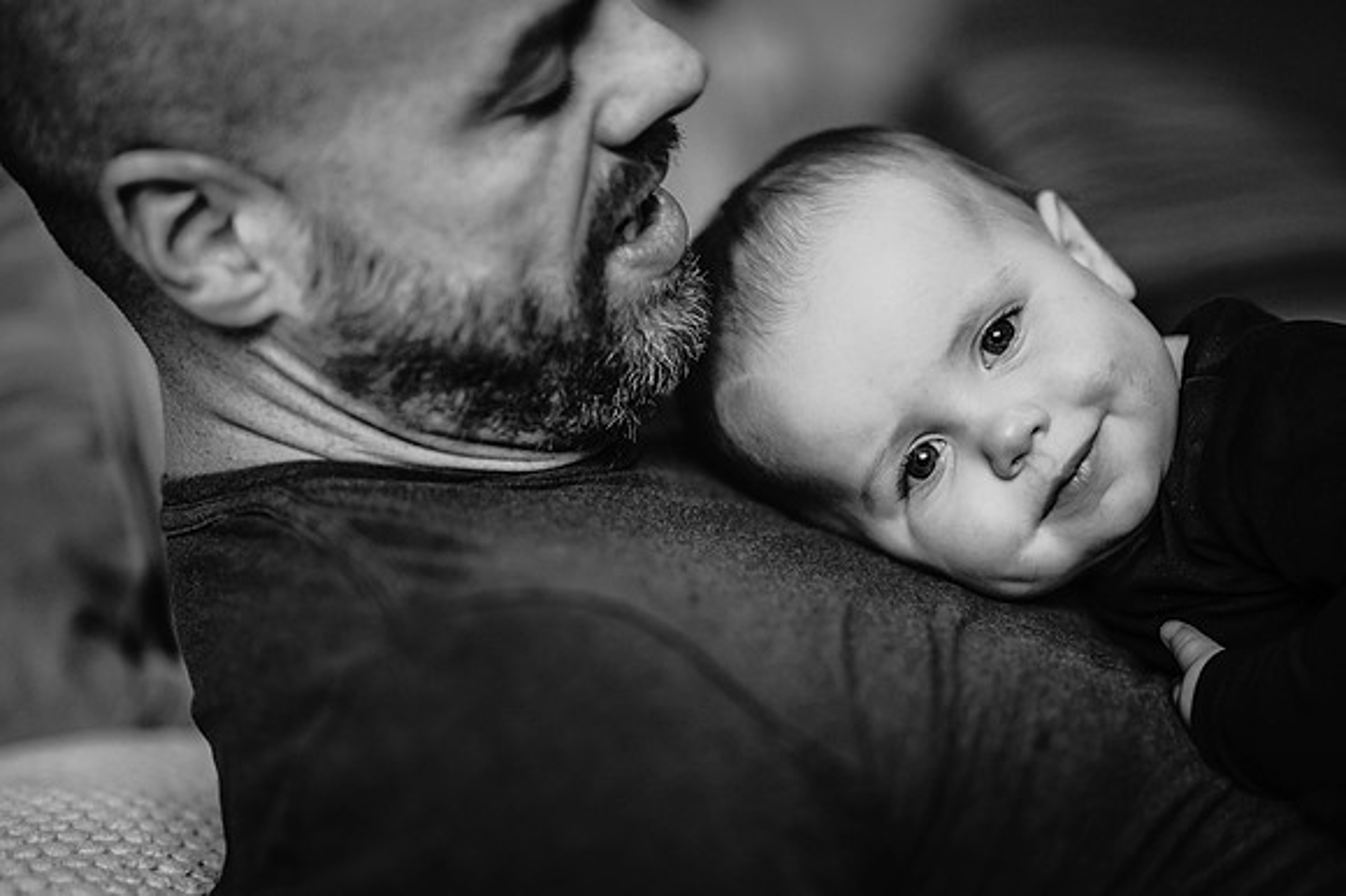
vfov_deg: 16.1
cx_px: 673
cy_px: 448
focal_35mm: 85
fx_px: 3176
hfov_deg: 23.9
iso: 320
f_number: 1.8
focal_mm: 85
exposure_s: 1/160
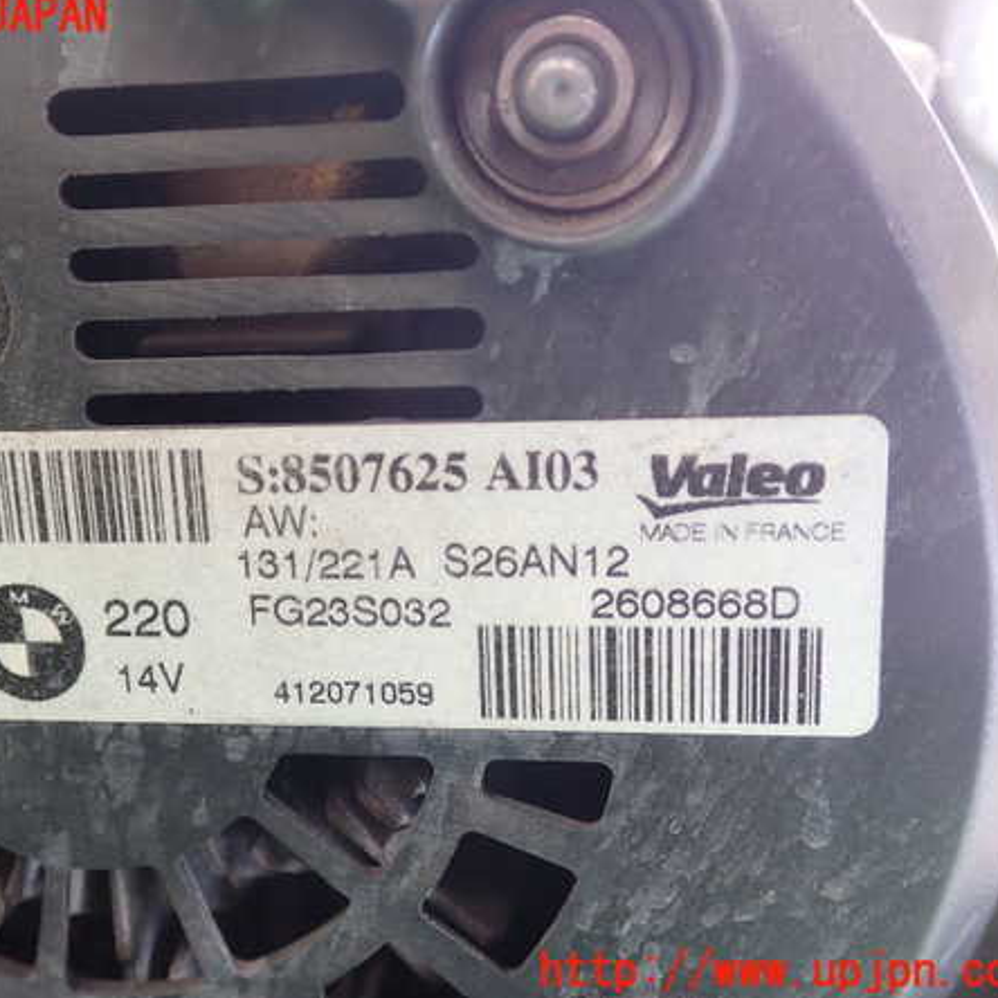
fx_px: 1403
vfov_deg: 39.2
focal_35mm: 43
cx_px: 373
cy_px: 495
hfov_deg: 38.9
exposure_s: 1/80
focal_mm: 6.37
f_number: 2.5
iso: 200
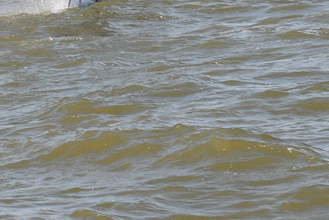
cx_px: -140
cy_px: -59
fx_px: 5200
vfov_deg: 2.4
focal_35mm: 569
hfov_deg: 3.6
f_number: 8
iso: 320
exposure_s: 1/1000
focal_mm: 70
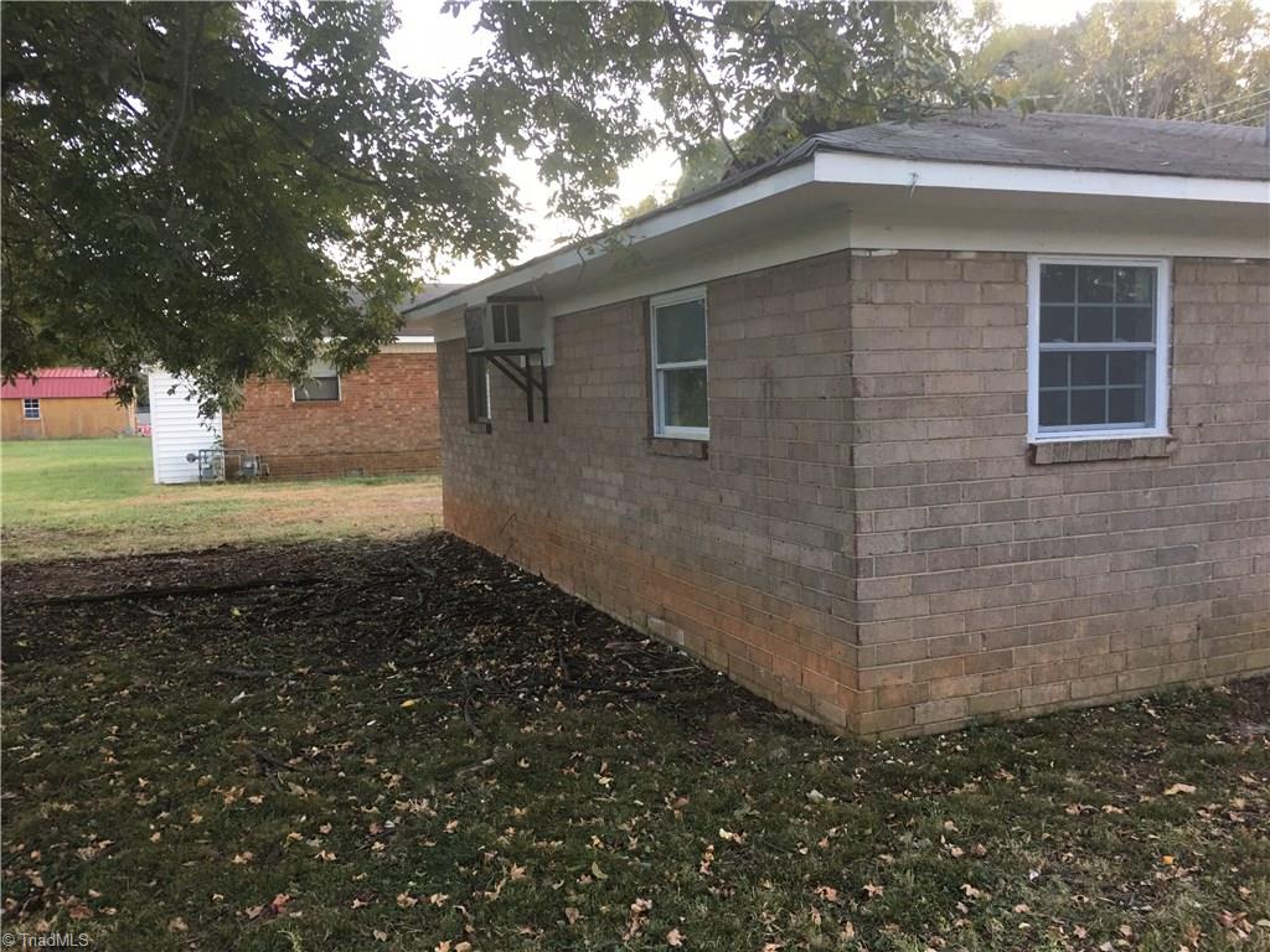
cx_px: 635
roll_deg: +1.9
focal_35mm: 29
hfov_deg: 61.7
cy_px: 476
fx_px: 1064
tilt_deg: -2.4
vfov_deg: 48.2
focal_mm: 4.15
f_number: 2.2
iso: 32
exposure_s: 1/30
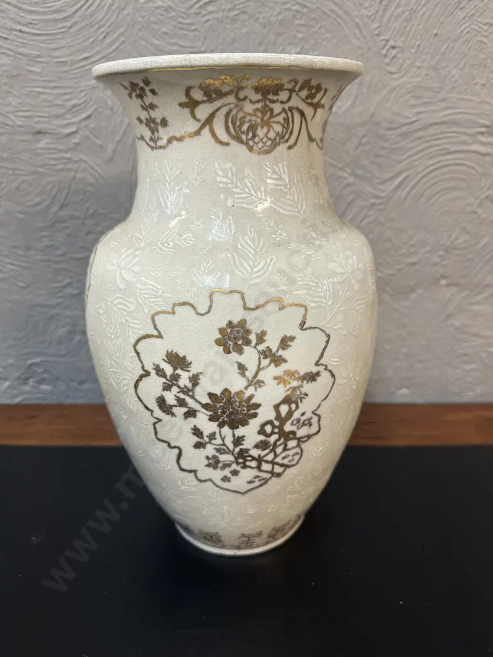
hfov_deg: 56.8
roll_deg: +0.5
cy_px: 328
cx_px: 246
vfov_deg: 71.6
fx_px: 456
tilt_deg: -23.4
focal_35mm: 24
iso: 125
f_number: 1.78
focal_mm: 6.86
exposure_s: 1/50
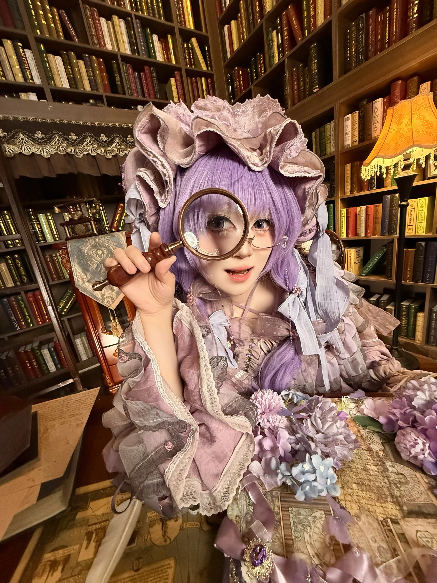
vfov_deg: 102.1
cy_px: 292
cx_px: 218
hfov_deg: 85.7
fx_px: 236
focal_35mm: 14
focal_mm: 2.22
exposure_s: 1/60
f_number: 2.2
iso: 800
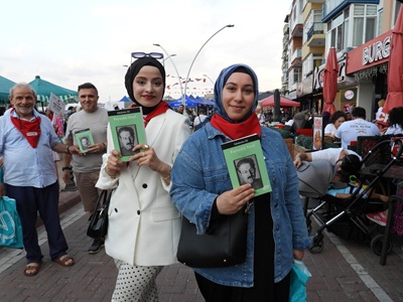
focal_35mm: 26
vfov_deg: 53.1
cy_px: 151
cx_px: 202
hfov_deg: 67.3
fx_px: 303
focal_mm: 4.7
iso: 100
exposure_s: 1/250
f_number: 2.8
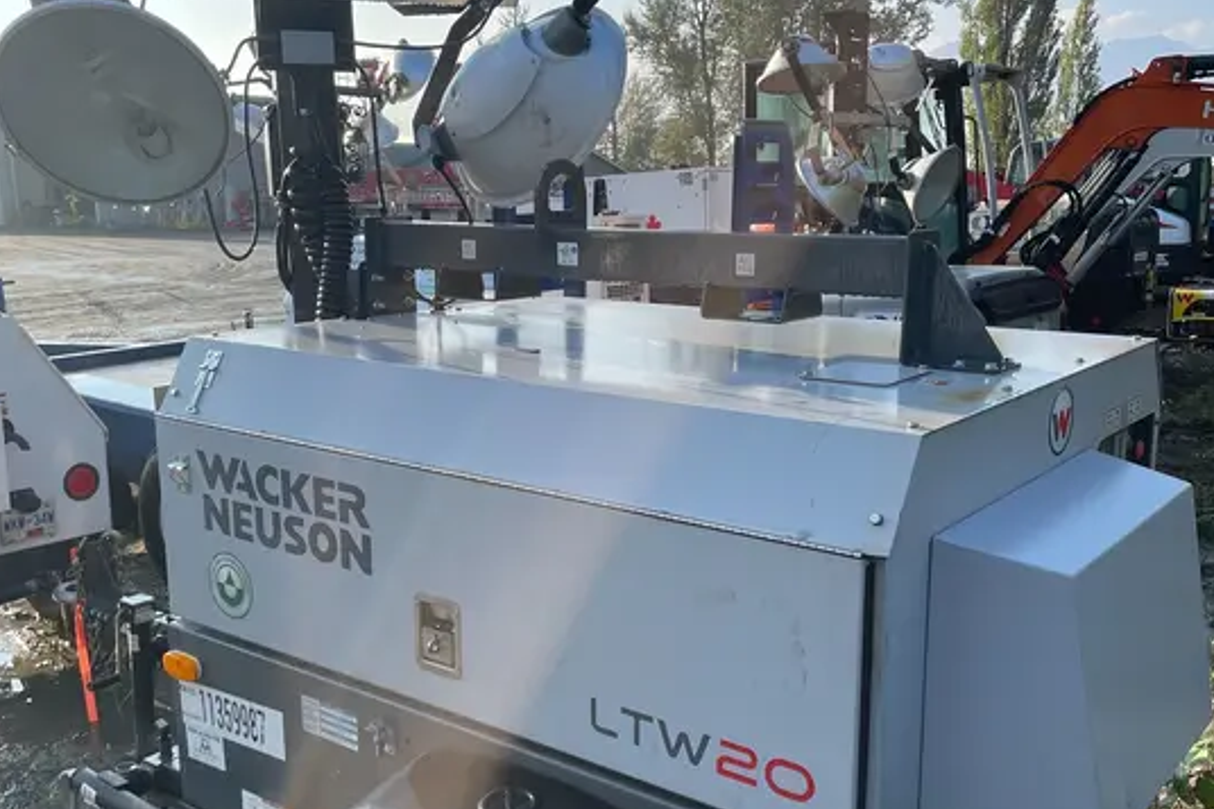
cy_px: 477
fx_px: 1247
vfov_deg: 35.8
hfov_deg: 51.9
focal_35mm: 37
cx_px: 609
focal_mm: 4.2
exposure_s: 1/1855
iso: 50
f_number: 1.6
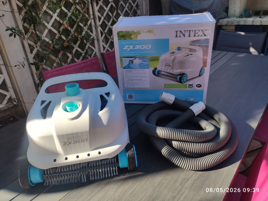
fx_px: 201
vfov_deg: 53.1
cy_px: 100
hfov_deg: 67.3
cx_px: 134
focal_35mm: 26
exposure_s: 1/882
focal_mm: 4.77
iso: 112
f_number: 1.75
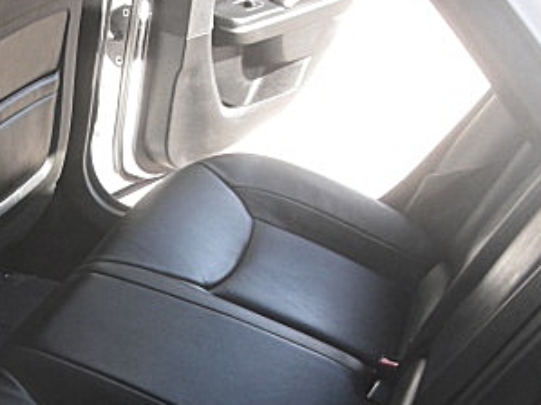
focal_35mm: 77
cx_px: 7
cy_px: 349
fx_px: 1203
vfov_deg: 18.9
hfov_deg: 24.3
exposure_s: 1/125
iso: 100
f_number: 2.8
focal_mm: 6.3
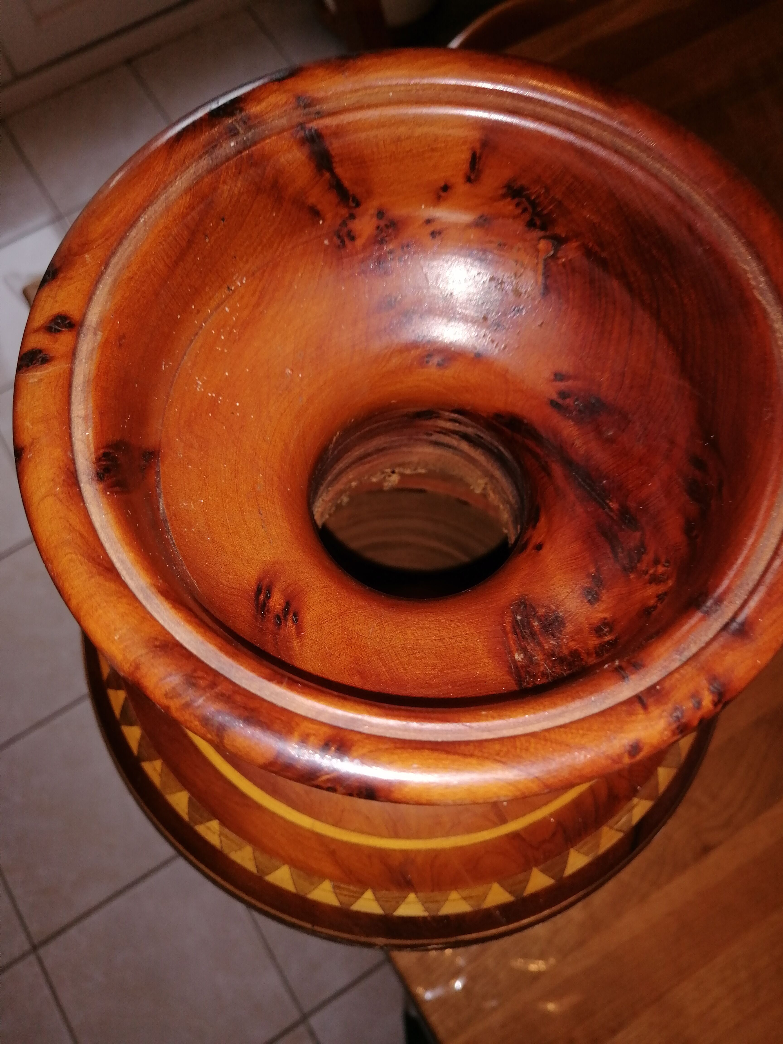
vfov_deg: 67.3
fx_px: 784
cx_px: 392
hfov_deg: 53.1
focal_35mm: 26
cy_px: 522
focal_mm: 3.96
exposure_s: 1/50
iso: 64
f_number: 1.8
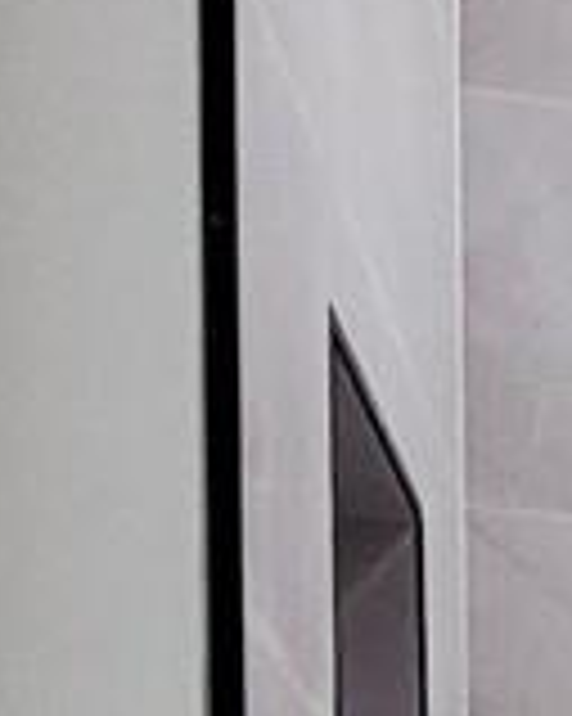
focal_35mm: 128
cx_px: 2162
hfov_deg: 8.2
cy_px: 1518
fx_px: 2711
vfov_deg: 12.8
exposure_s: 1/60
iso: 250
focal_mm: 1.74
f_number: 2.2
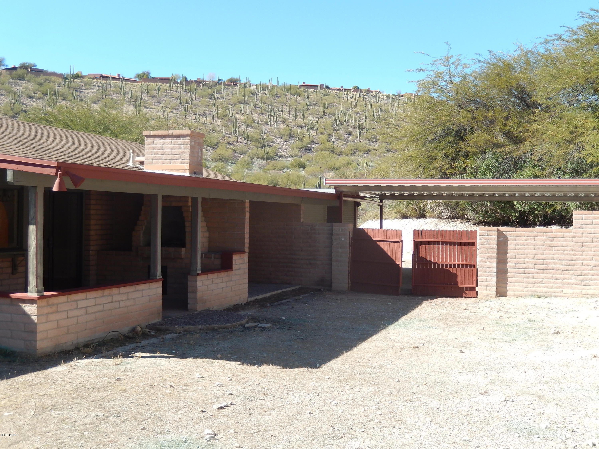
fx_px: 779
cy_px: 224
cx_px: 300
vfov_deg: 32.2
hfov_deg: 42.1
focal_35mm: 45
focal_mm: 8.1
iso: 125
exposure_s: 1/400
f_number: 4.3
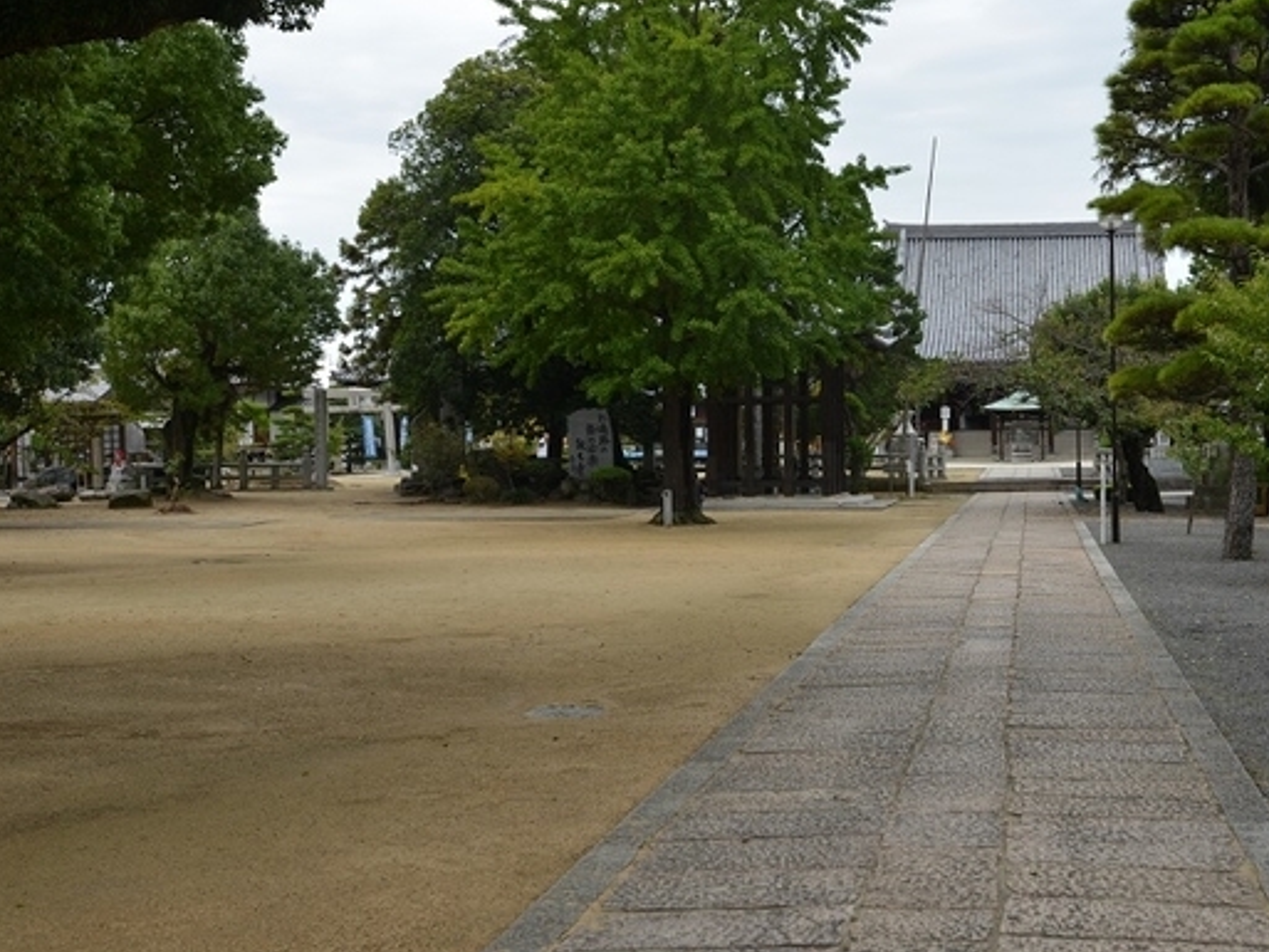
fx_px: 1760
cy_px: 482
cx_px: 930
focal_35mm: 48
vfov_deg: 30.3
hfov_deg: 38.8
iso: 500
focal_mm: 32
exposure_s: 1/400
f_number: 8
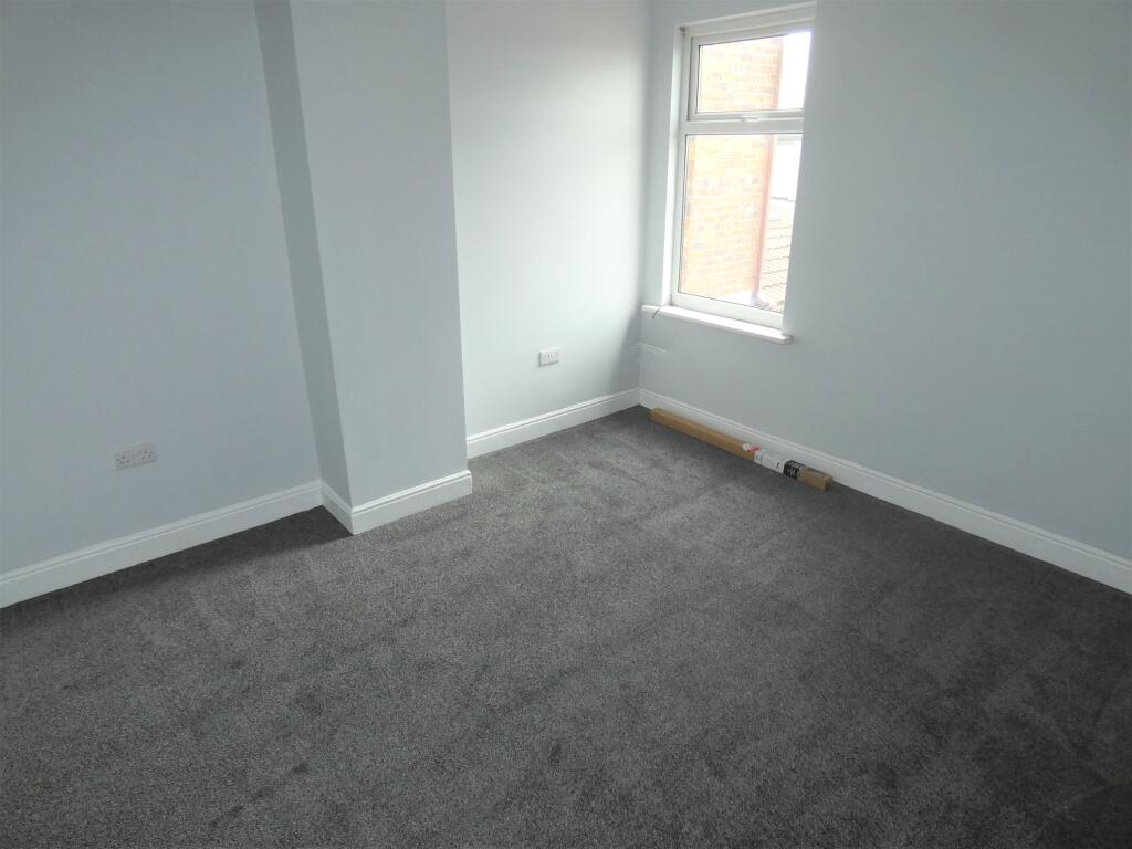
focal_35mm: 20
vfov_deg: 66.0
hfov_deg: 81.7
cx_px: 566
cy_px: 424
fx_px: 654
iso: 100
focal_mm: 3.6
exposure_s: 1/60
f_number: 2.8
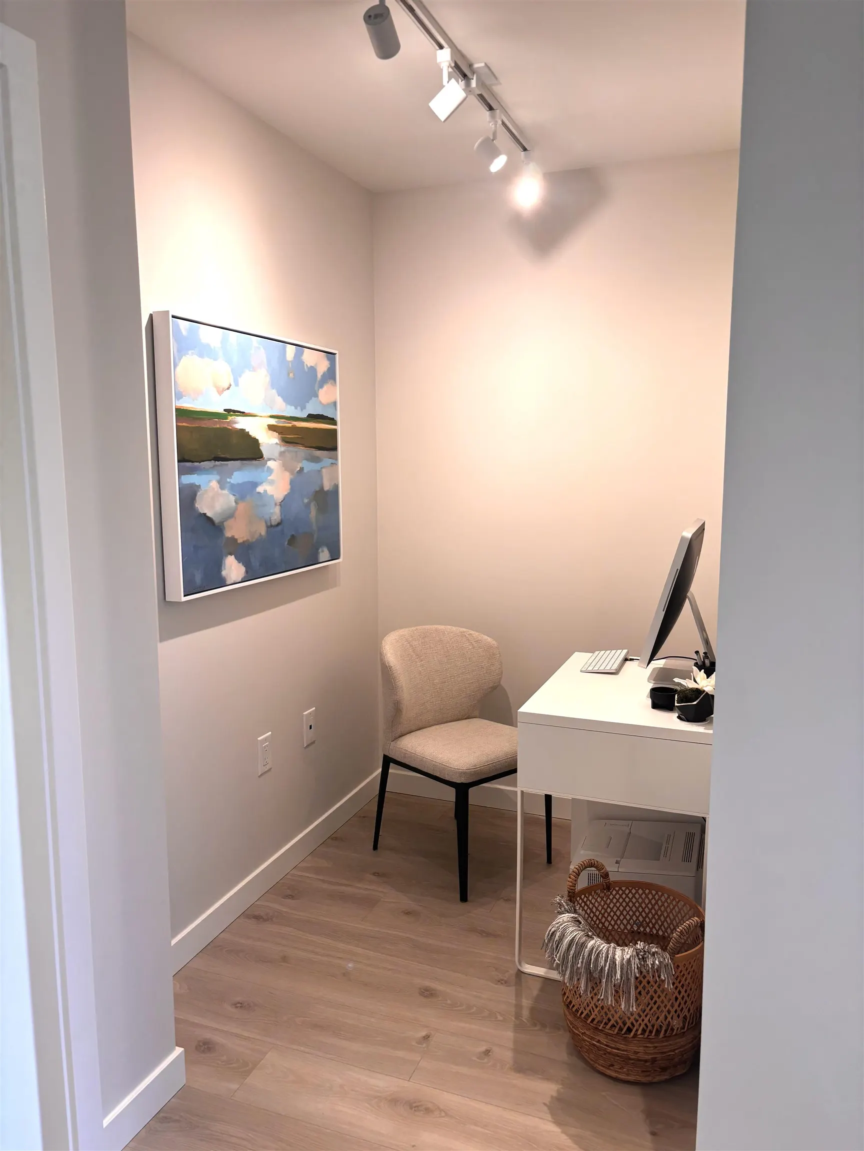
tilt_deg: -7.9
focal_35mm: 26
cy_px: 576
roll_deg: -0.5
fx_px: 865
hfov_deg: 53.1
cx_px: 432
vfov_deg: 67.3
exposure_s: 1/120
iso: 80
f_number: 1.6
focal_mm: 5.96
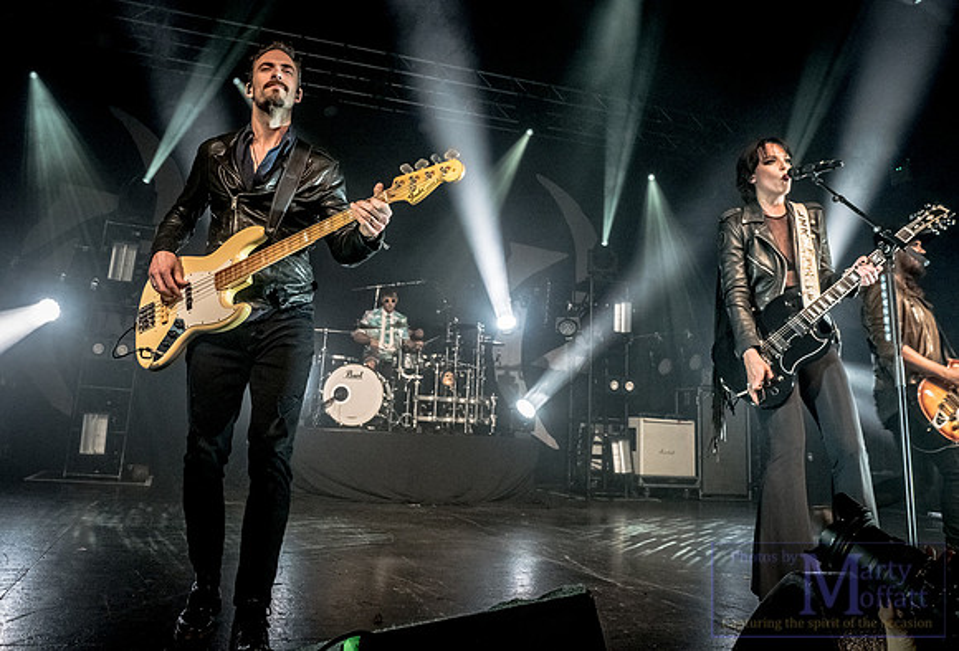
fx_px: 730
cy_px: 256
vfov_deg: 47.8
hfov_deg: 66.5
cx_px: 437
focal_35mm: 27
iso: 1000
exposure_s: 1/125
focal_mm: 12
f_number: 4
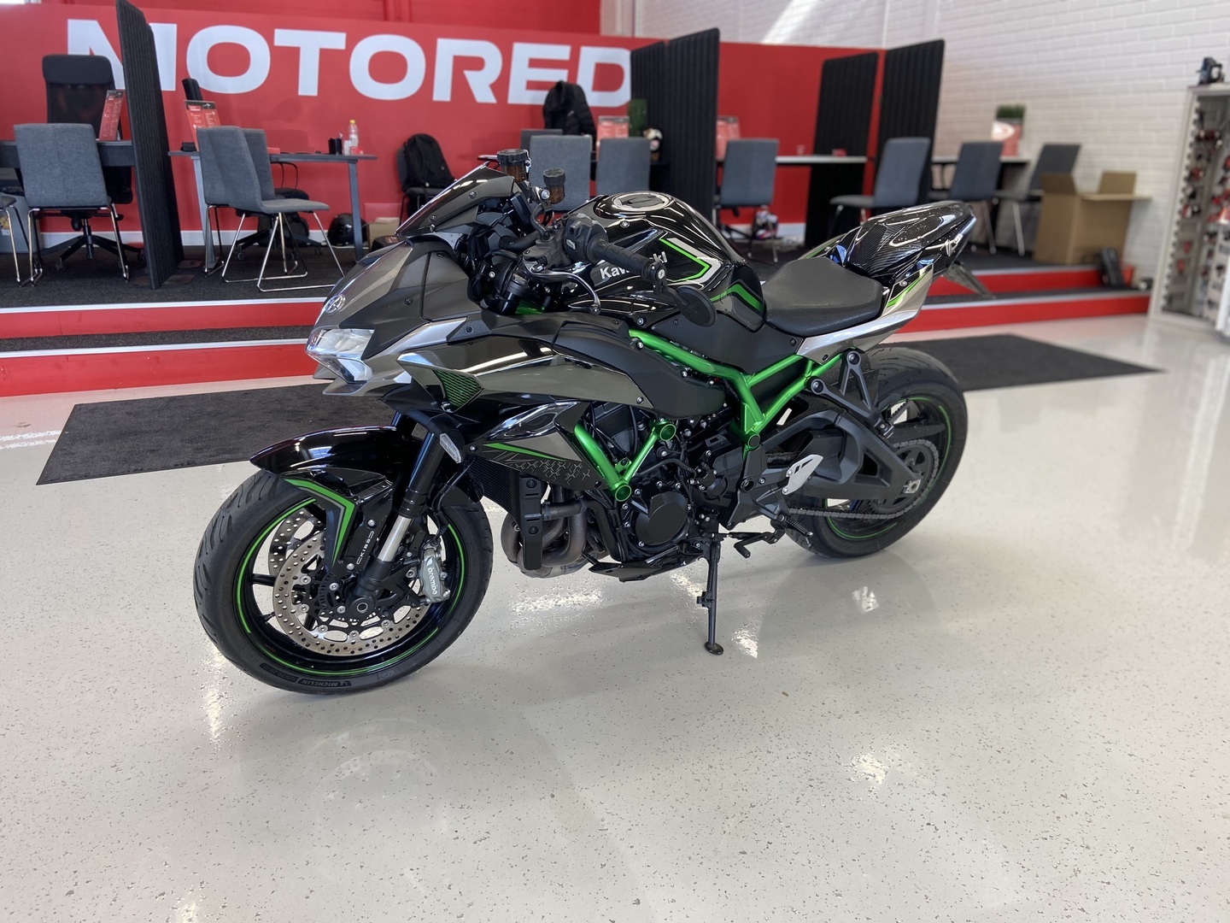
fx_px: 924
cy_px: 462
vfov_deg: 53.1
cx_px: 615
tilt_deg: -17.0
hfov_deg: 67.3
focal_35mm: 26
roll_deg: -1.0
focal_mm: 4.25
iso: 100
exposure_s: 1/100
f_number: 1.8
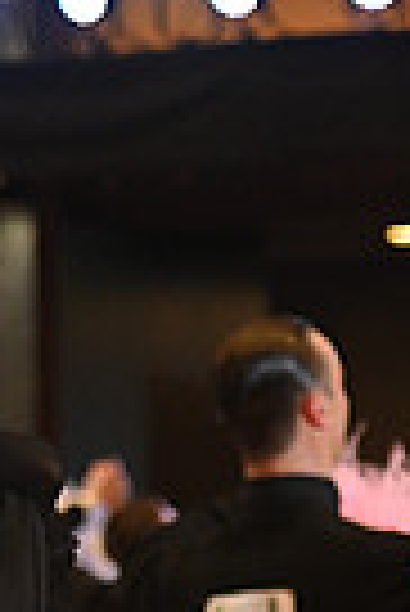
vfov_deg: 5.2
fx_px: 6662
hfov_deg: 3.5
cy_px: 1066
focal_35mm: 391
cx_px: 43
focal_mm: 92
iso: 1600
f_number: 4
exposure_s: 1/400
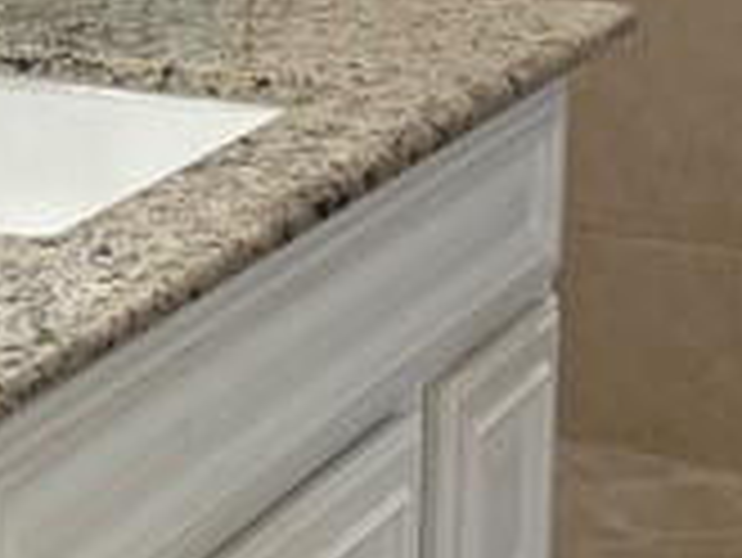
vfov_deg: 9.2
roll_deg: +0.9
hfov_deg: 12.1
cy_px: 202
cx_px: -31
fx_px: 3454
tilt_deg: -14.1
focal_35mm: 161
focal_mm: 5.96
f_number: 1.6
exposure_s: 1/60
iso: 100
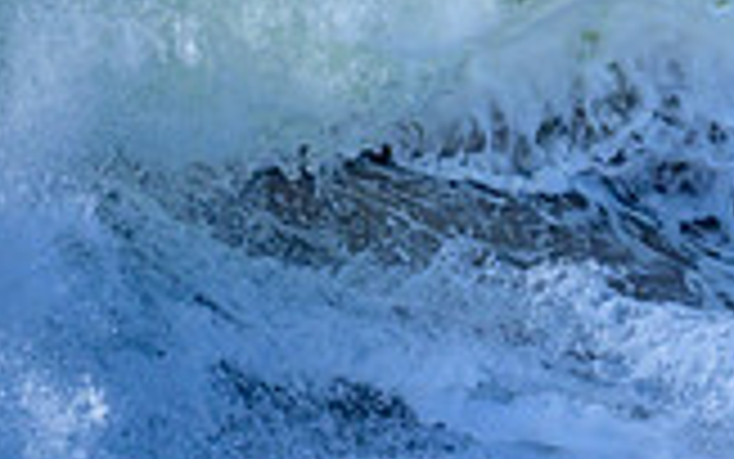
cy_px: 209
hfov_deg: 0.7
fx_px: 58131
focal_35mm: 2905
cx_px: 1301
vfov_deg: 0.5
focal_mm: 800
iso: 500
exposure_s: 1/2000
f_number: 8
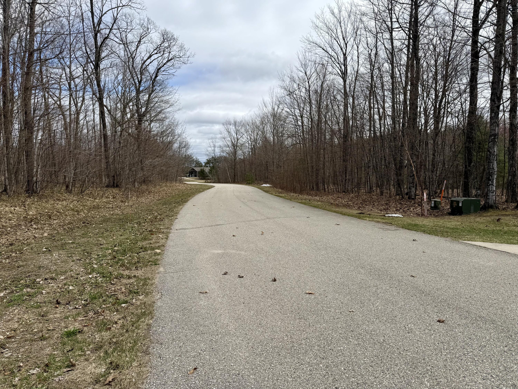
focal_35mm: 24
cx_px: 259
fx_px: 359
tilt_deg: -3.2
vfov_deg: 56.8
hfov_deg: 71.6
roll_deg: +0.2
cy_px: 194
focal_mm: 6.76
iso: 80
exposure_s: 1/6173
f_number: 1.78
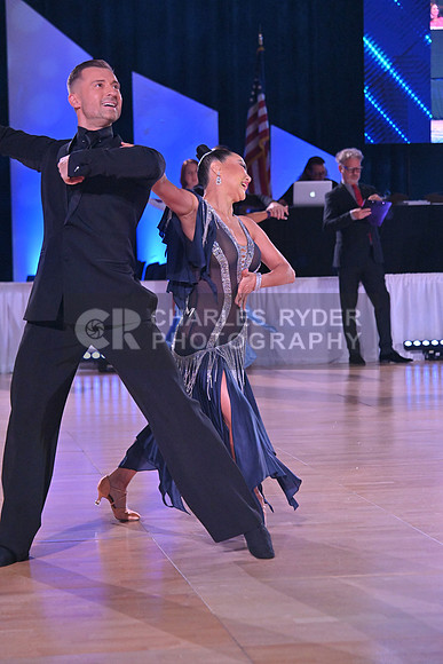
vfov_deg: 19.5
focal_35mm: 105
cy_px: 332
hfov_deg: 13.0
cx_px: 222
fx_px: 1937
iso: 4000
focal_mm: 105
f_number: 7.1
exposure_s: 1/400
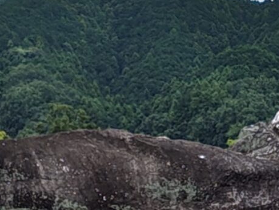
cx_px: 175
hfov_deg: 8.2
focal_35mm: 240
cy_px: 145
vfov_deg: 6.2
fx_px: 1936
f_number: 1.88
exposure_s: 1/1380
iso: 50
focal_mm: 5.56
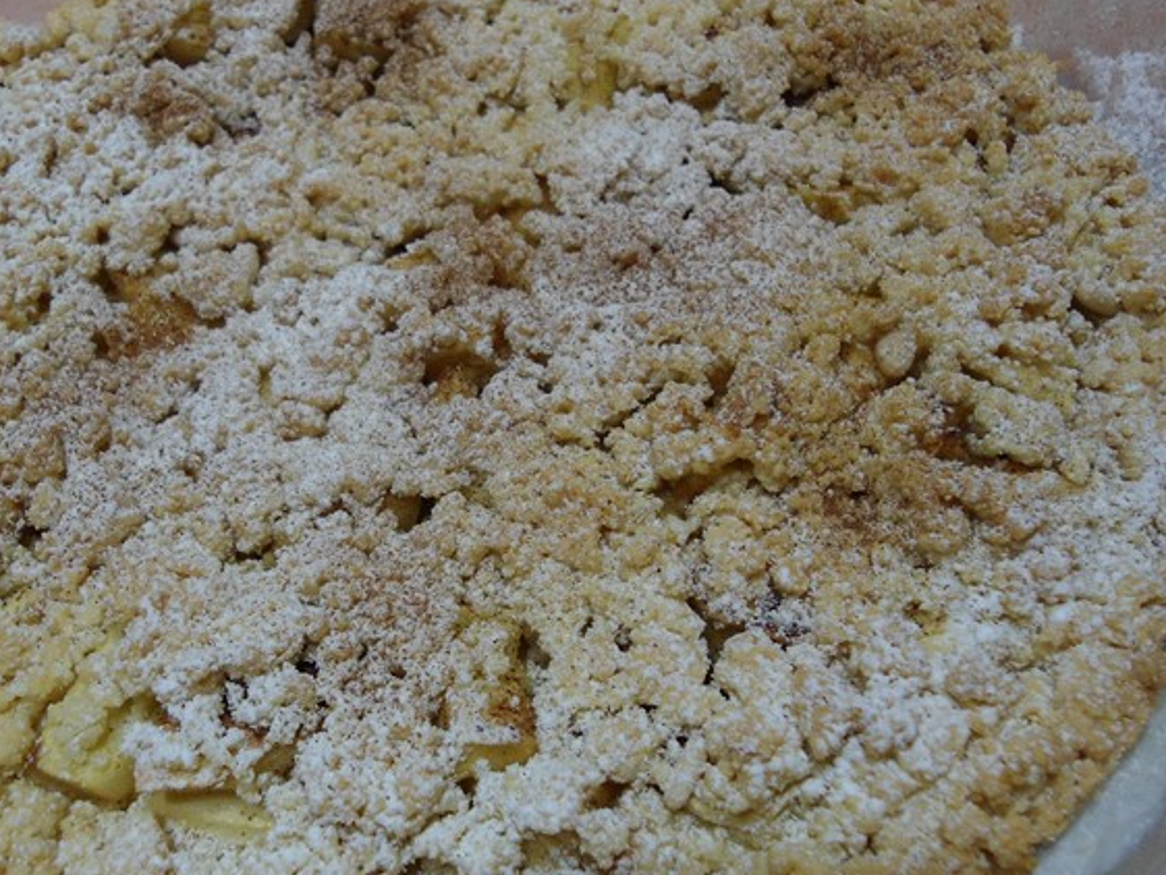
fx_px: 1247
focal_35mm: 37
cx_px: 485
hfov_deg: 49.9
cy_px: 469
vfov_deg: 38.7
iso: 200
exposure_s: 1/30
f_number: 2.8
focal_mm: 4.7
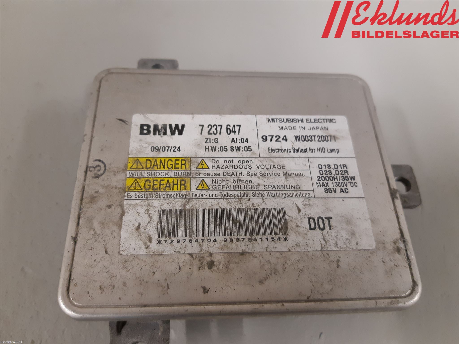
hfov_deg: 67.3
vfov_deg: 53.1
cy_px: 172
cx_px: 230
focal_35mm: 26
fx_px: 345
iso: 200
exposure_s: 1/50
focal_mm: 3.93
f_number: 1.7
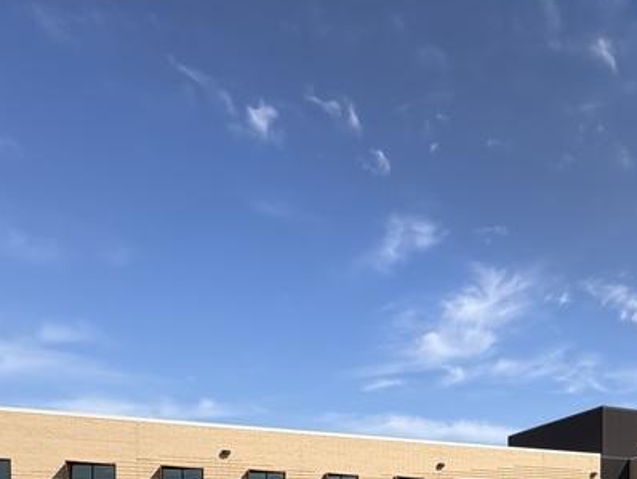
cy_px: 543
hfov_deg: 45.0
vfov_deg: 33.8
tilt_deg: +0.0
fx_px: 663
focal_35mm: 36
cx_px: 608
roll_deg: +0.3
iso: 50
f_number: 2.2
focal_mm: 2.22
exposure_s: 1/1927
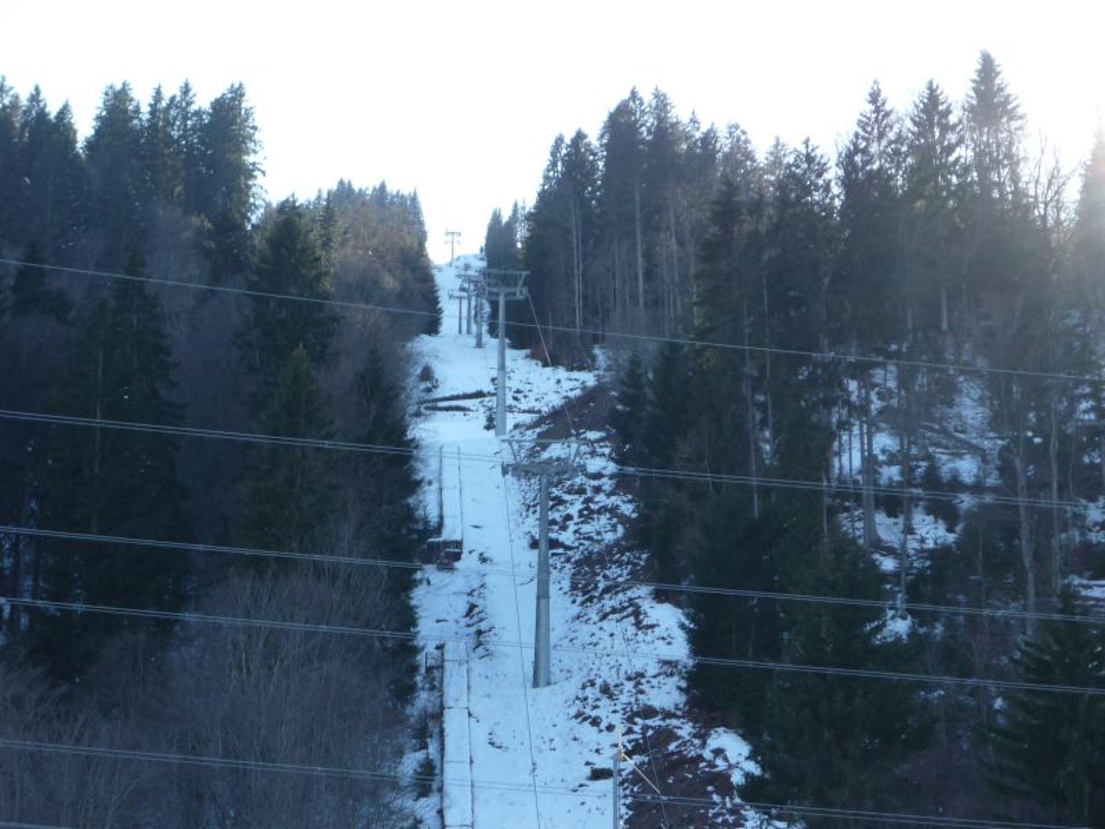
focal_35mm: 100
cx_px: 552
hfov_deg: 19.6
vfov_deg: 14.8
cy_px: 414
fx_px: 3192
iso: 100
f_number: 5.1
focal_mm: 16.5
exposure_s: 1/125
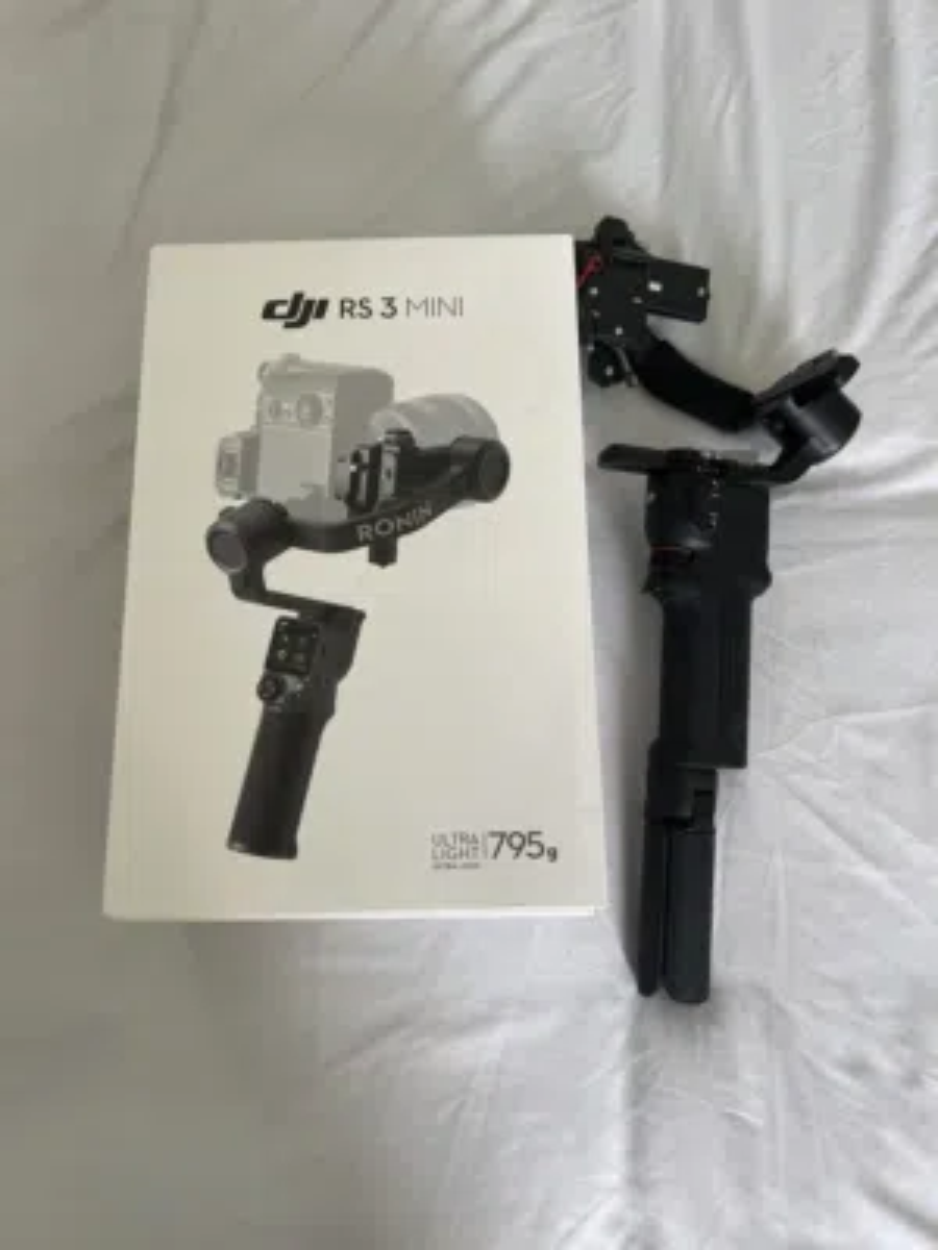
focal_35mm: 26
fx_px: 939
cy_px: 625
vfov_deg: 67.3
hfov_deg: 53.1
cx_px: 469
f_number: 1.5
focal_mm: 5.7
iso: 125
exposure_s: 1/100
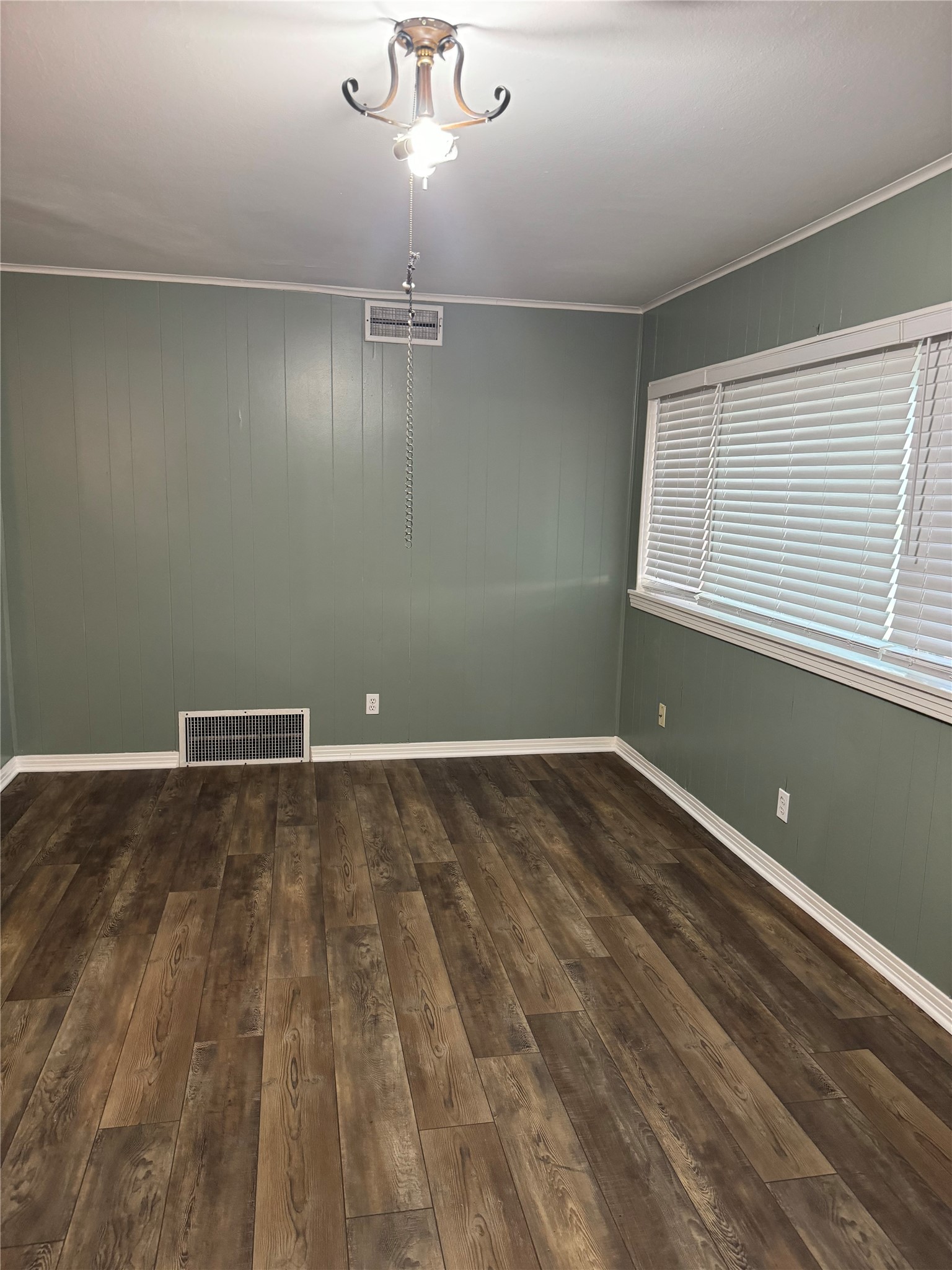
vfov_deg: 71.6
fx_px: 880
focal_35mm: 24
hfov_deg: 56.8
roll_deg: -0.6
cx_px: 476
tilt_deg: -9.5
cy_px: 635
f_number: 1.78
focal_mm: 6.76
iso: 400
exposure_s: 1/60
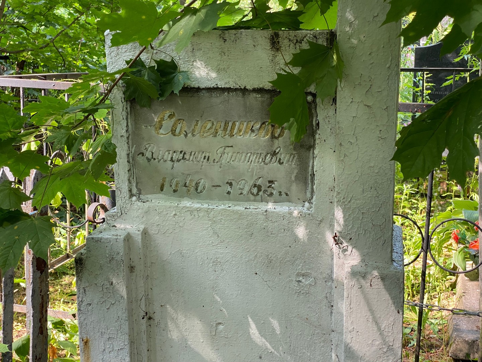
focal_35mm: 52
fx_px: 724
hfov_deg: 36.8
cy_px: 181
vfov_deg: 28.0
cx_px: 241
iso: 80
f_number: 2
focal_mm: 6
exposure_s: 1/122
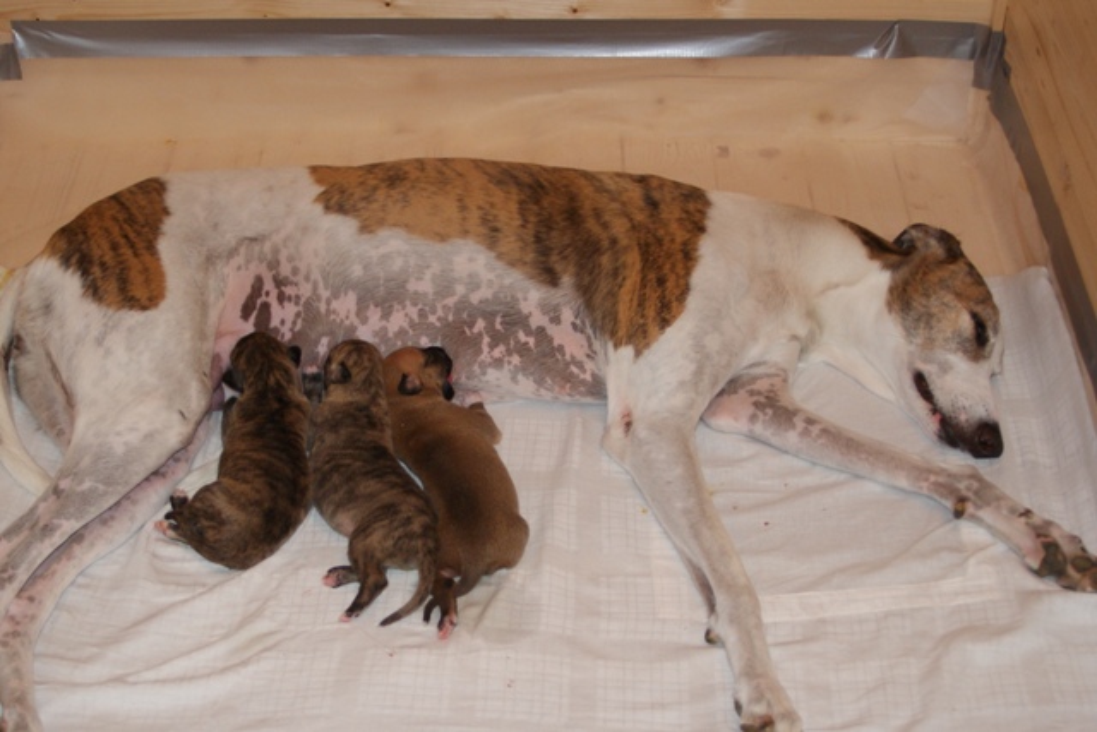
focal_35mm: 45
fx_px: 1371
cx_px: 548
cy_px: 366
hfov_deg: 43.6
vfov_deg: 29.9
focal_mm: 30
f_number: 4.5
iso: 400
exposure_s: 1/60
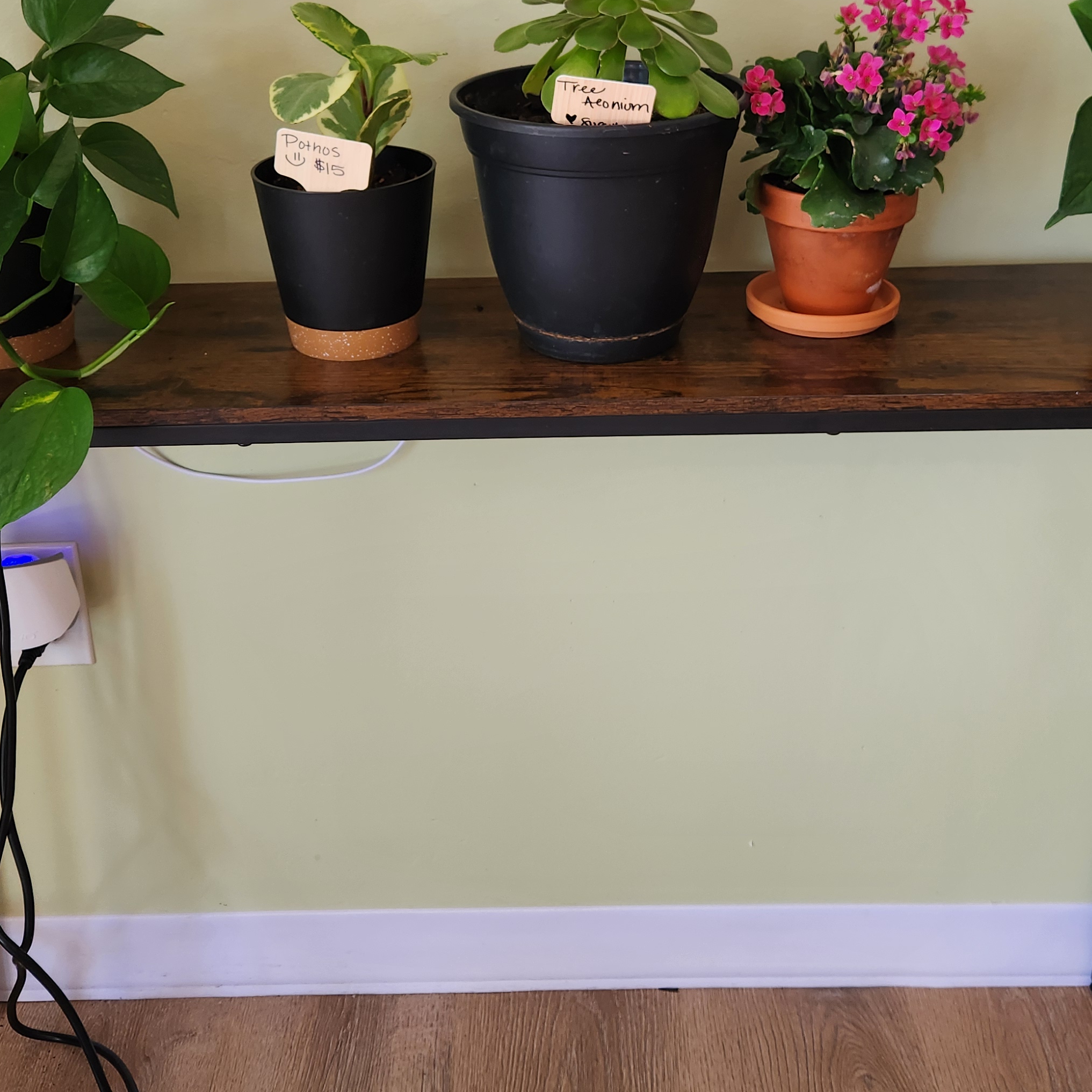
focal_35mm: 40
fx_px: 1428
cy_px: 308
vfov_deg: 40.9
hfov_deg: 41.8
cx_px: 482
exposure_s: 1/180
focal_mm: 5.4
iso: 125
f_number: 1.8
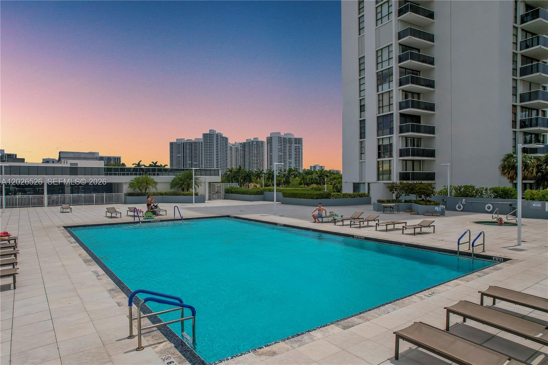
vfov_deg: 57.2
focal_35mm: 22
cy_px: 182
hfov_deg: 78.6
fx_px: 335
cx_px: 274
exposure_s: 1/4000
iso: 100
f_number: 2.8
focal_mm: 8.38
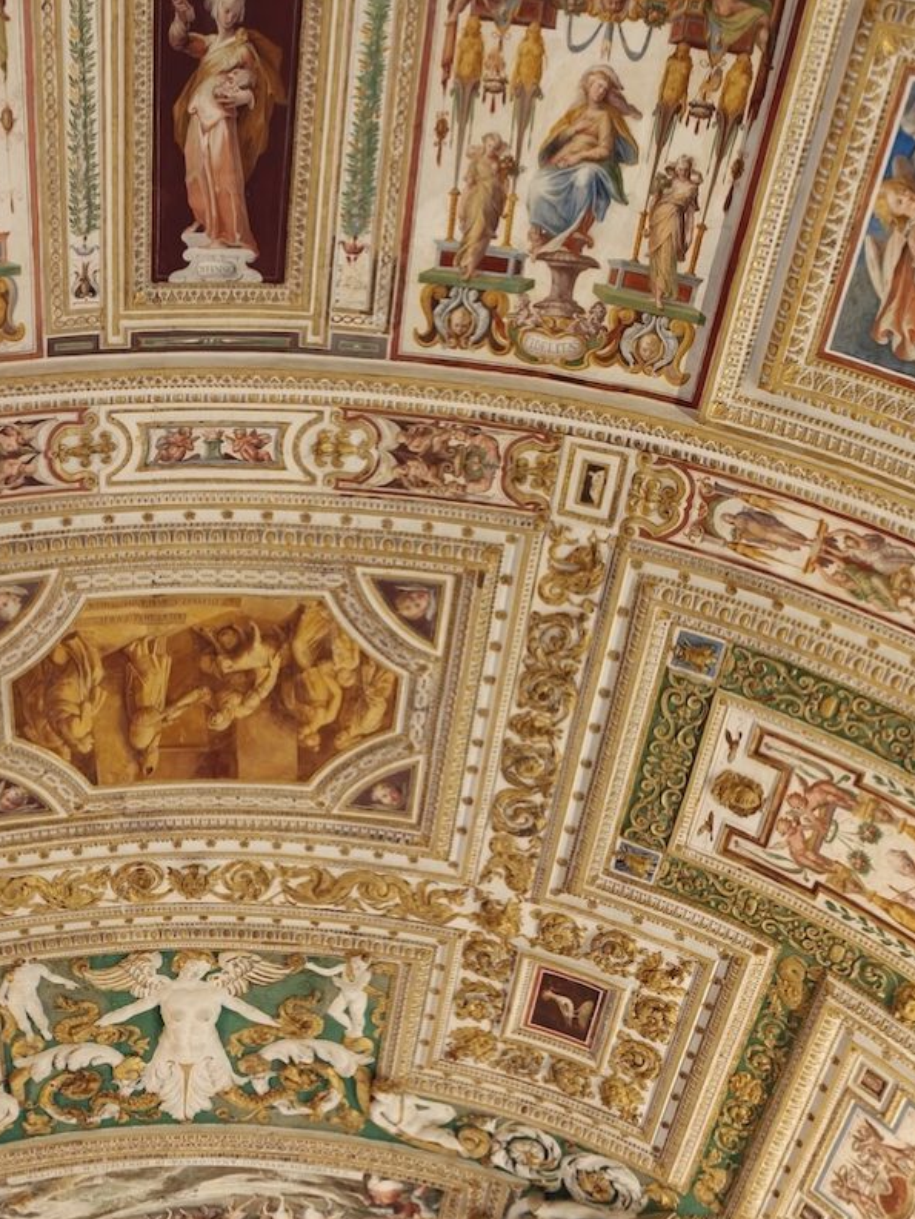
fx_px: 1903
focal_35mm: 54
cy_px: 1256
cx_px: 152
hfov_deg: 26.4
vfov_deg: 32.3
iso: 400
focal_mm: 6.75
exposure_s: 1/66.7
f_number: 1.5
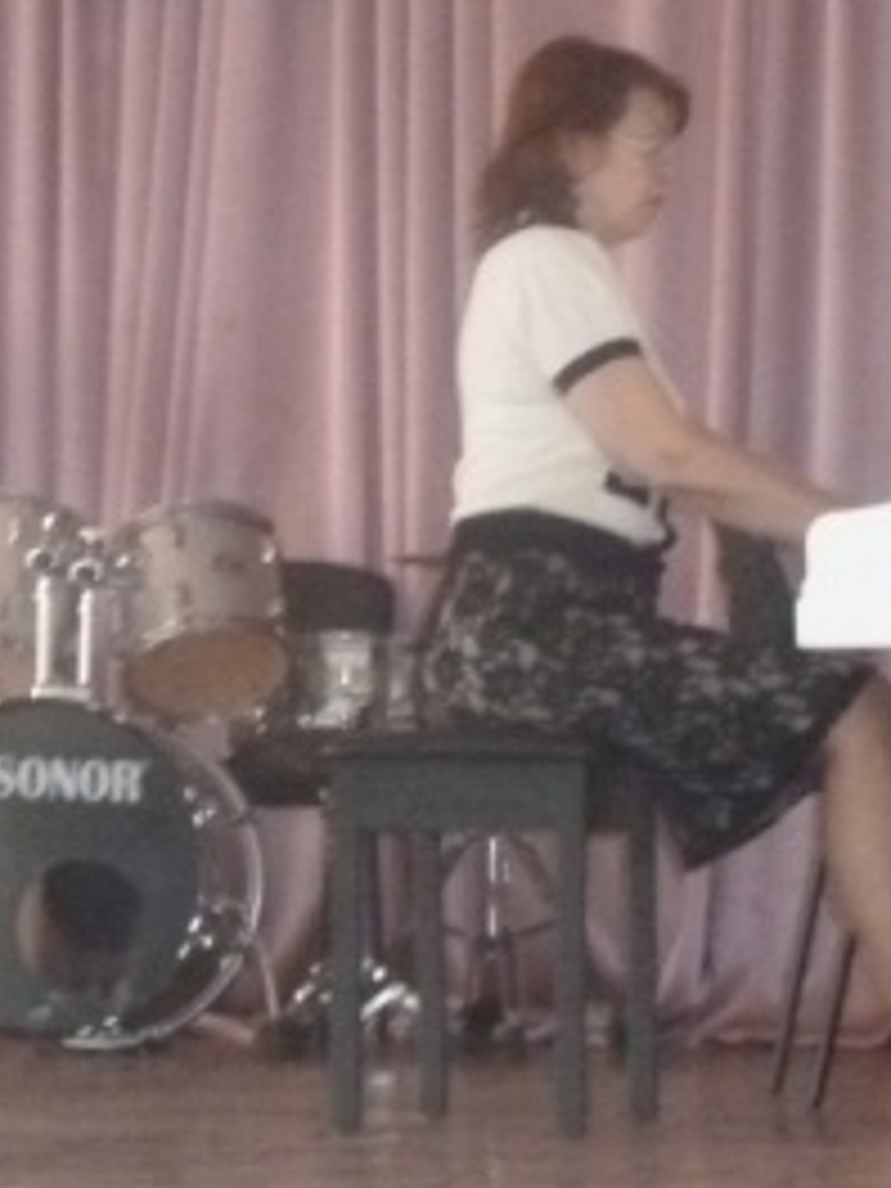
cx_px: -279
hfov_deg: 6.3
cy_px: 279
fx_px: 7996
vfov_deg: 8.5
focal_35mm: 233
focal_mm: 15.8
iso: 1000
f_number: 4.3
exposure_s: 1/40
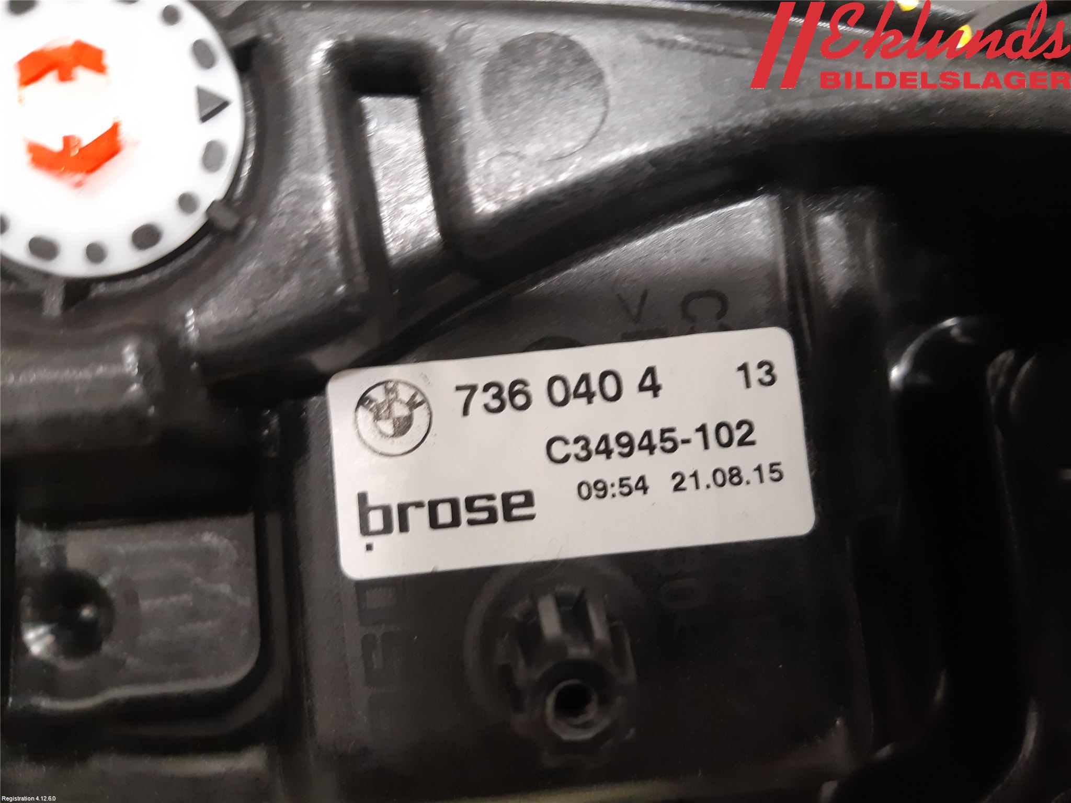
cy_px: 402
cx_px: 536
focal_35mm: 26
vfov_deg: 53.1
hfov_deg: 67.3
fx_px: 804
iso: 200
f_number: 1.7
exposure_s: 1/25
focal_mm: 3.93
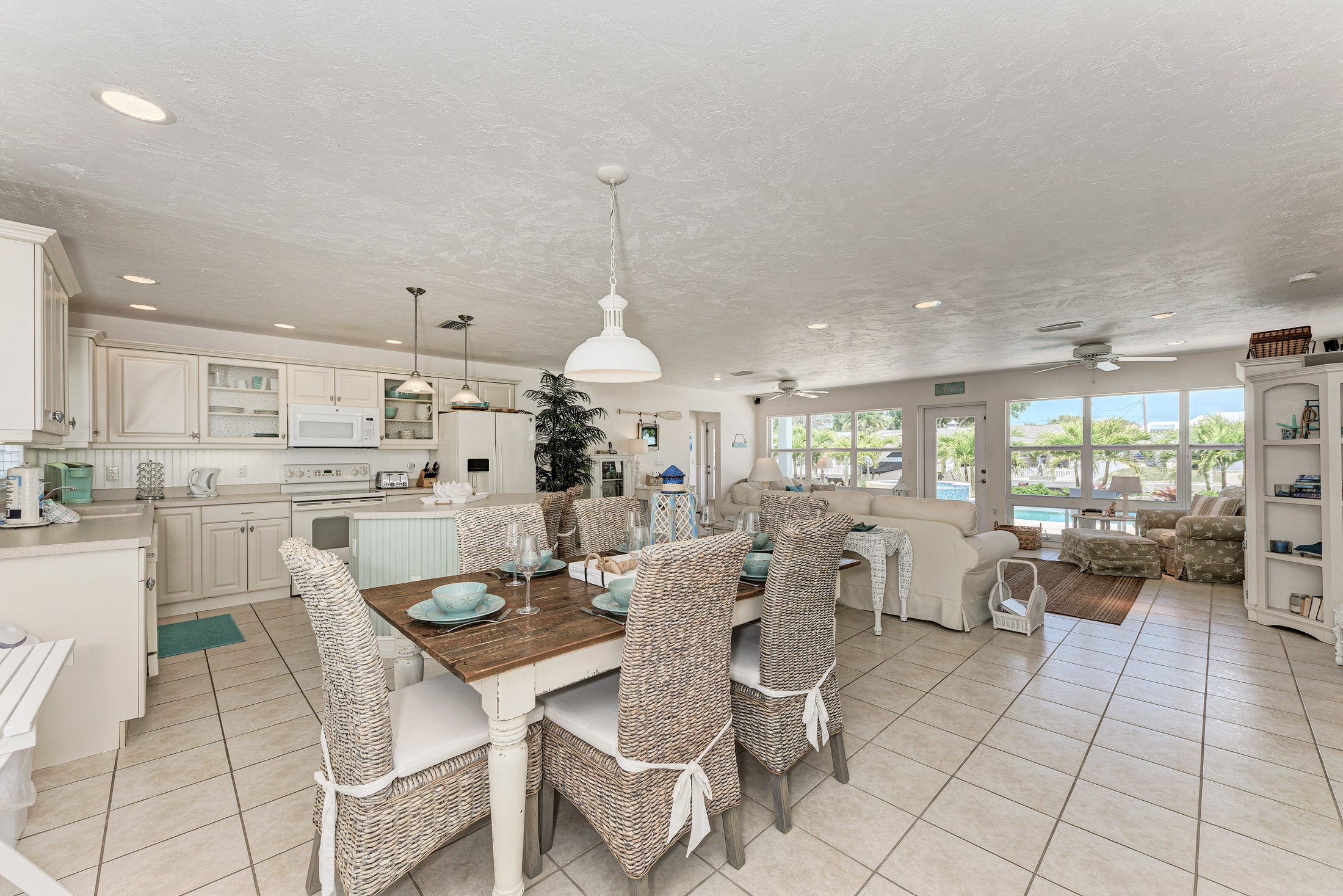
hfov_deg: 104.3
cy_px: 448
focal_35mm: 14
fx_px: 522
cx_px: 672
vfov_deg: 81.2
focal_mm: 14
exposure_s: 1/80
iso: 100
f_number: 7.1
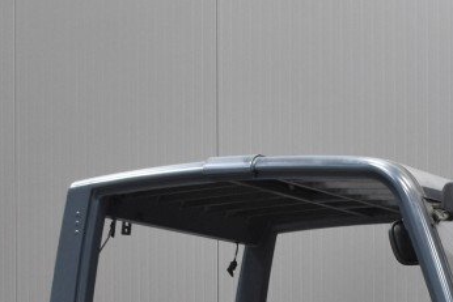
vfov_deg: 10.8
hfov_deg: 16.8
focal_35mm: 120
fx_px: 1507
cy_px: 520
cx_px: 441
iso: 1250
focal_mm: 23
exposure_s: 1/40
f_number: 5
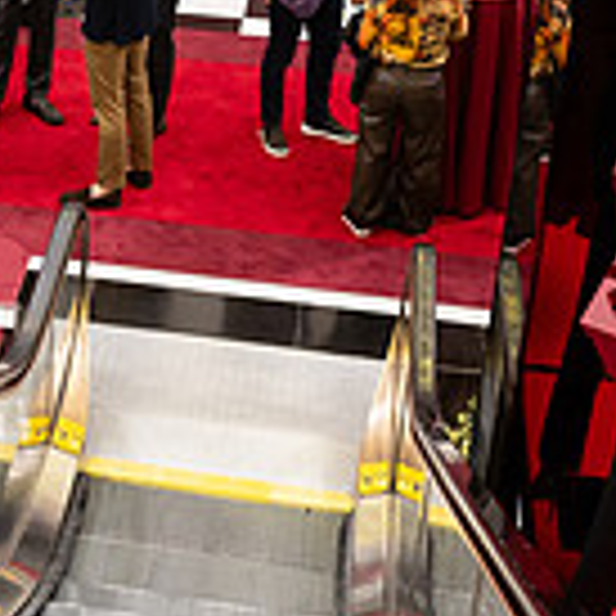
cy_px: 57
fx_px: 1933
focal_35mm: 96
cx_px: -94
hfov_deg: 17.4
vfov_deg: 17.8
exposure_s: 1/160
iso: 1250
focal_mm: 24
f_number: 3.2
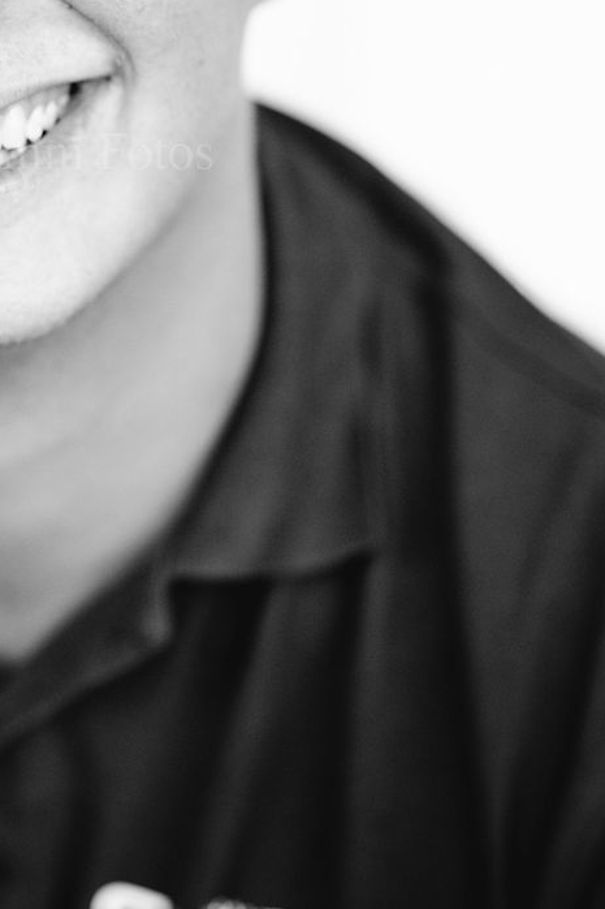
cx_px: -40
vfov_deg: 11.0
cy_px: 151
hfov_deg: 7.3
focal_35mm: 187
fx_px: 4716
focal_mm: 85
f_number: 1.8
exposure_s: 1/320
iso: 125
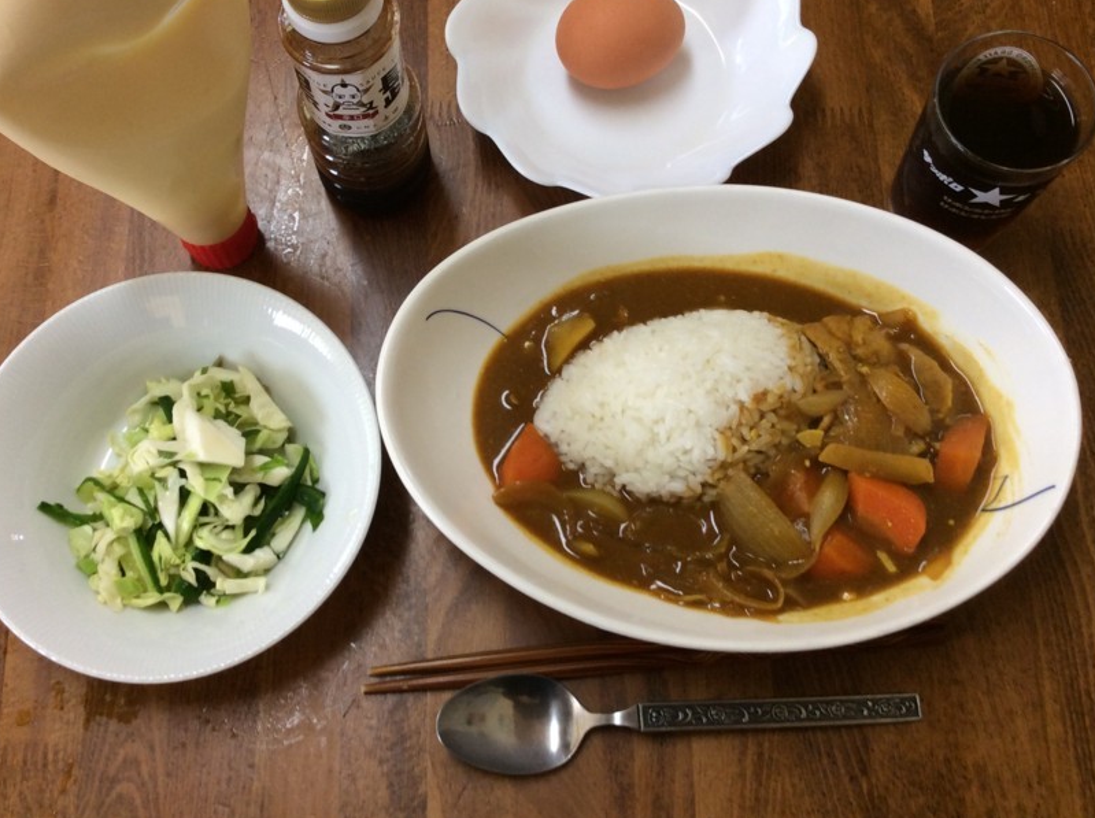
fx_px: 1295
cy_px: 330
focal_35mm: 41
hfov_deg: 45.7
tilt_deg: -70.3
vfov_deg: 34.9
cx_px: 476
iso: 64
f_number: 2.4
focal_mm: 3.3
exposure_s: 1/25
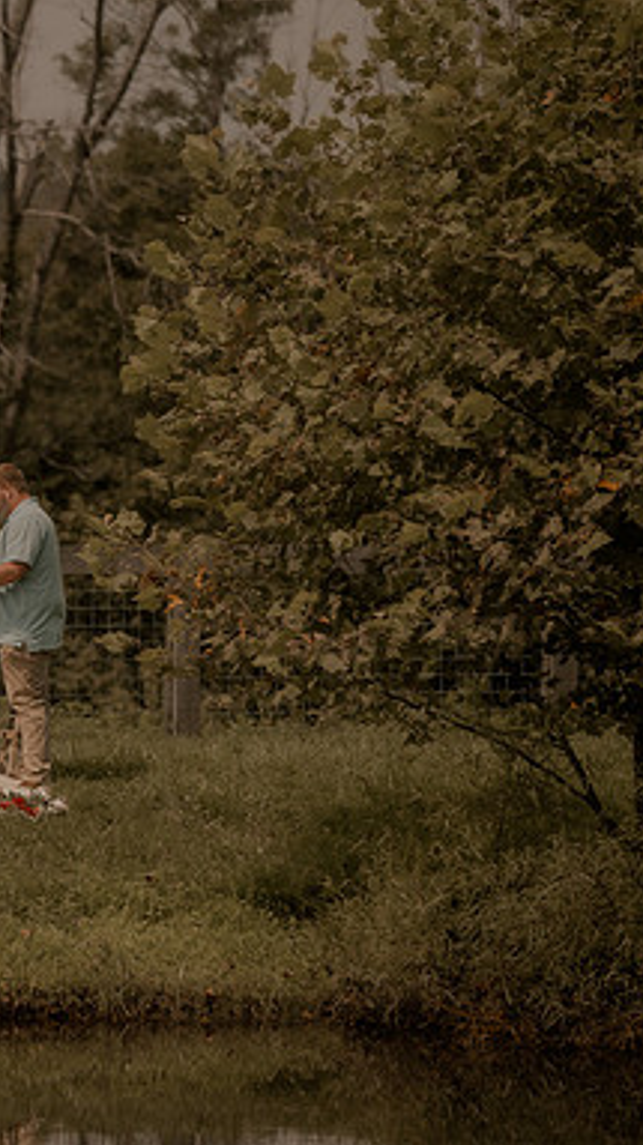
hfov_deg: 4.7
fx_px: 7802
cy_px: 583
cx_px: -121
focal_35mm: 257
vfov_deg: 8.4
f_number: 2.8
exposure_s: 1/1600
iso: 125
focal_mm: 155
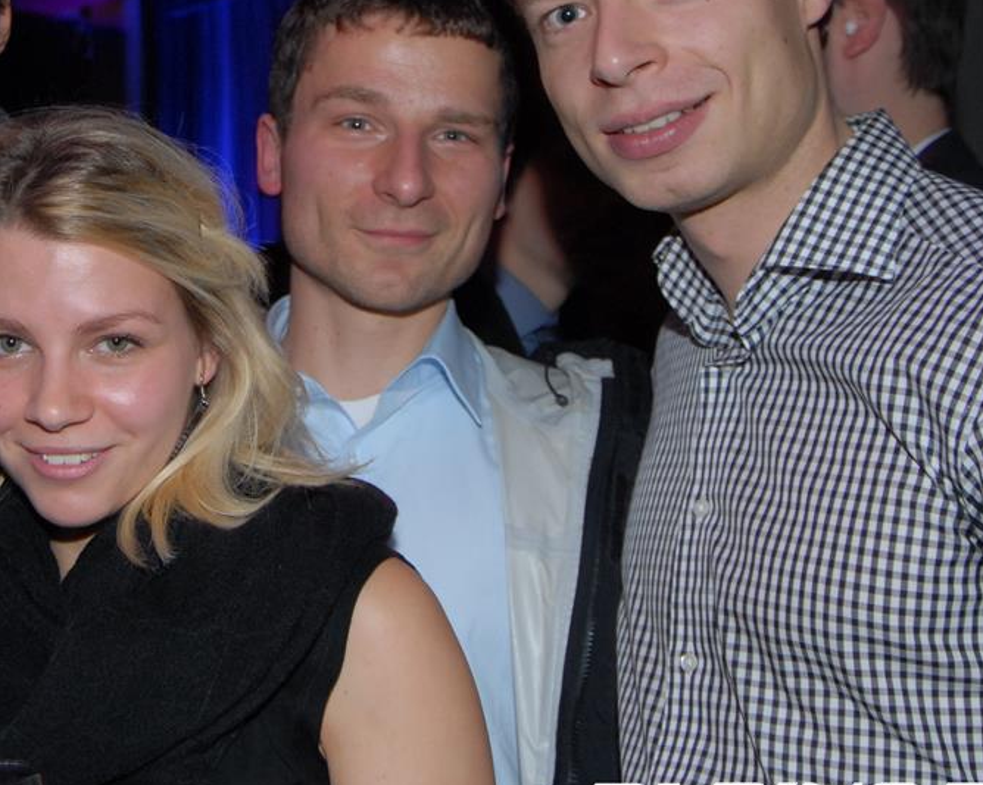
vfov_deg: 26.1
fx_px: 1687
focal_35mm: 58
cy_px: 276
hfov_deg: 31.8
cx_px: 228
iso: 400
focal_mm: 24
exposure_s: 1/4
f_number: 5.6
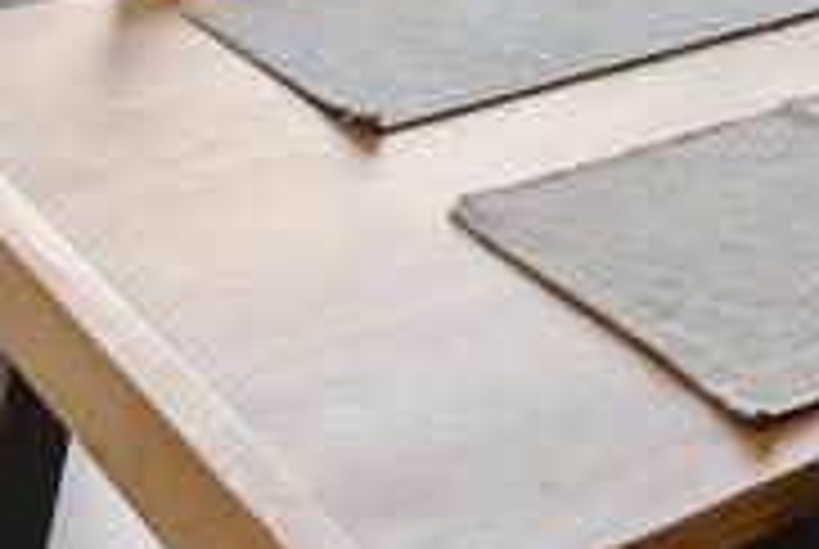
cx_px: 1188
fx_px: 2051
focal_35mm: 90
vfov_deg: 12.9
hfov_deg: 19.9
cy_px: -608
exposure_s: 1/8
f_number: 8
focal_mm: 16
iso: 500
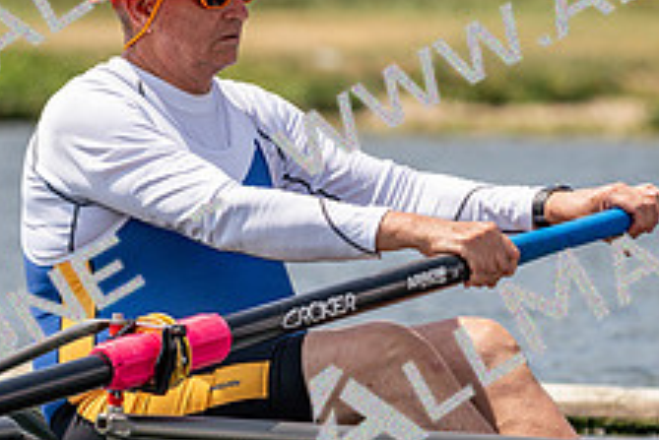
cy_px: 226
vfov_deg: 1.9
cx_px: 56
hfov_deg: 2.8
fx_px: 13536
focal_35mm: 739
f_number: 5.6
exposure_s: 1/1600
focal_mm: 284
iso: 200
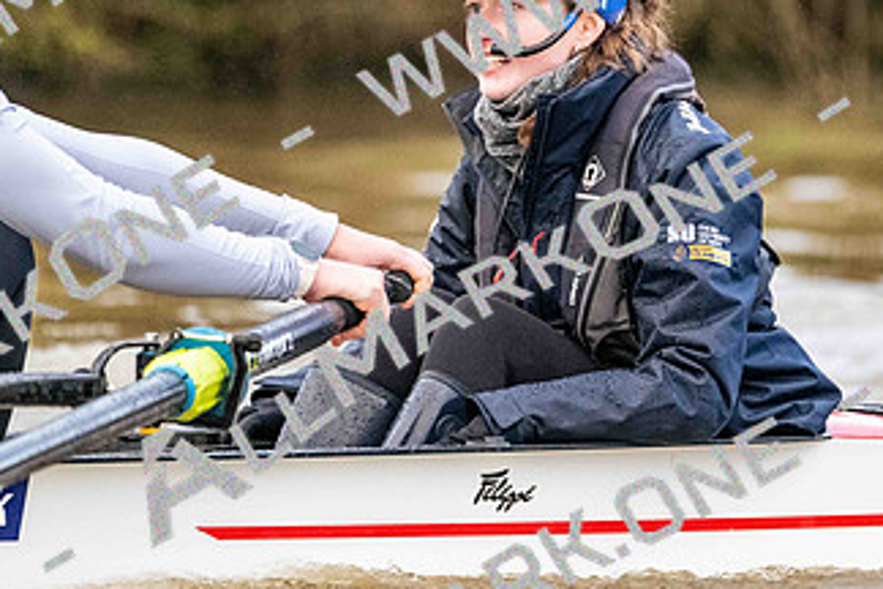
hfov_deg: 2.9
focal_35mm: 716
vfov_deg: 1.9
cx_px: 695
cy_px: 124
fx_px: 17561
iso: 7200
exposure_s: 1/1600
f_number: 4.5
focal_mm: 400
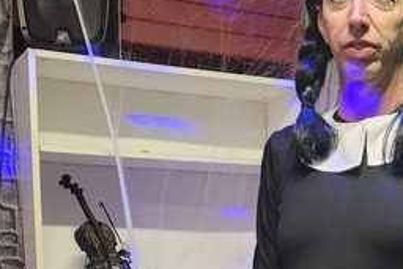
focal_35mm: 86
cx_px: 411
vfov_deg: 14.6
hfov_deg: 22.6
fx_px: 963
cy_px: 423
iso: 640
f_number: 1.8
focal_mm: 6.4
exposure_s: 1/40
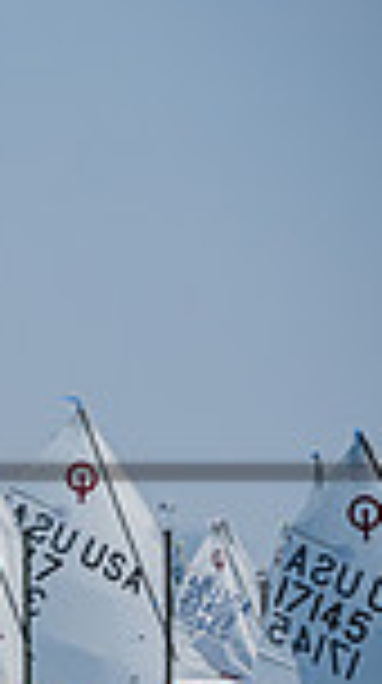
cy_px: 578
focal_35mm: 721
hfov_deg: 1.7
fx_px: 13041
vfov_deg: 3.0
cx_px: -777
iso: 250
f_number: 7.6
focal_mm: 180
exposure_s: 1/1600
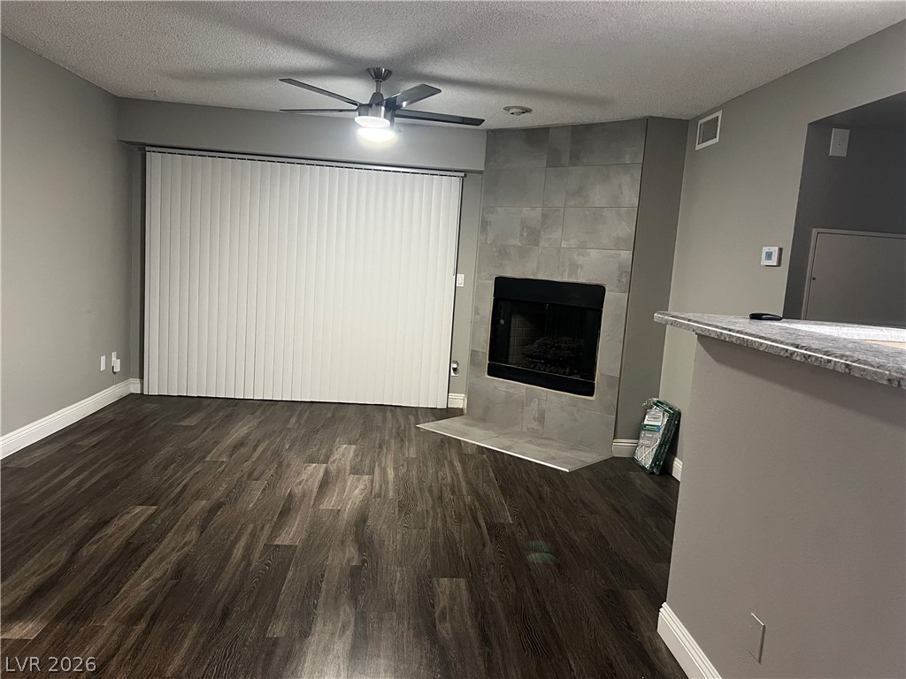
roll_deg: -3.9
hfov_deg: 67.3
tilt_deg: -7.9
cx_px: 453
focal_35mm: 26
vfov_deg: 53.1
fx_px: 680
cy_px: 340
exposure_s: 1/40
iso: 400
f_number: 1.5
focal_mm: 5.7
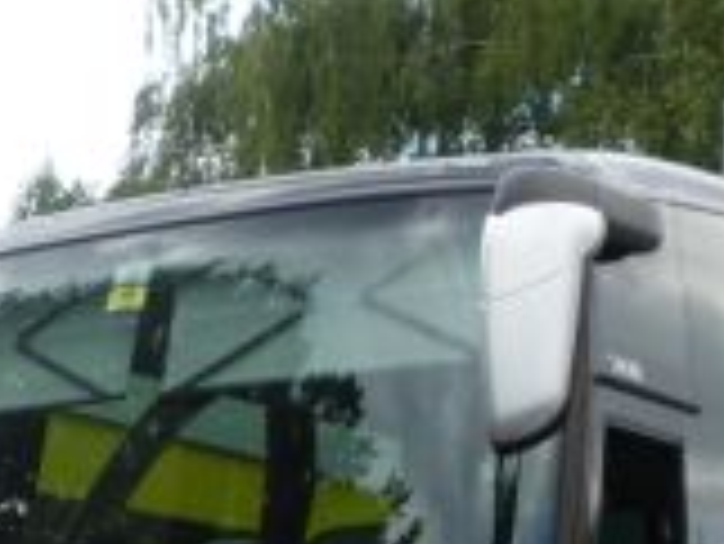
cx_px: 9
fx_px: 2637
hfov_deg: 15.4
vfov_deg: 10.7
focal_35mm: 126
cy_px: 1104
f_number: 3.3
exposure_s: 1/320
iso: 80
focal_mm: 5.2
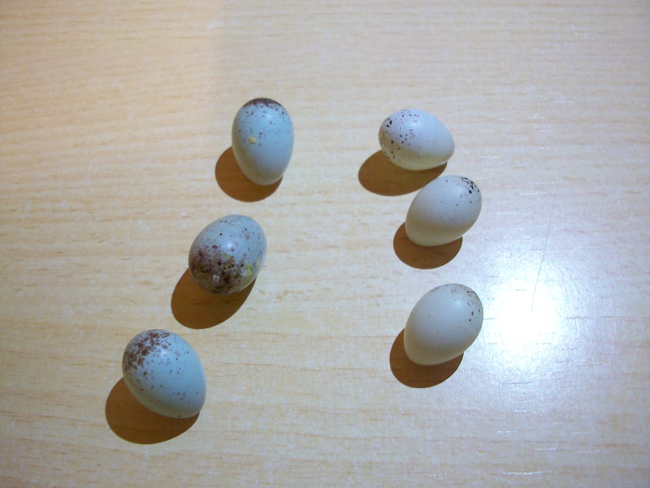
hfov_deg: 54.0
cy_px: 244
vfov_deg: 41.8
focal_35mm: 34
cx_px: 325
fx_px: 638
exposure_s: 1/9.68
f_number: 2.8
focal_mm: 5.7
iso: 160
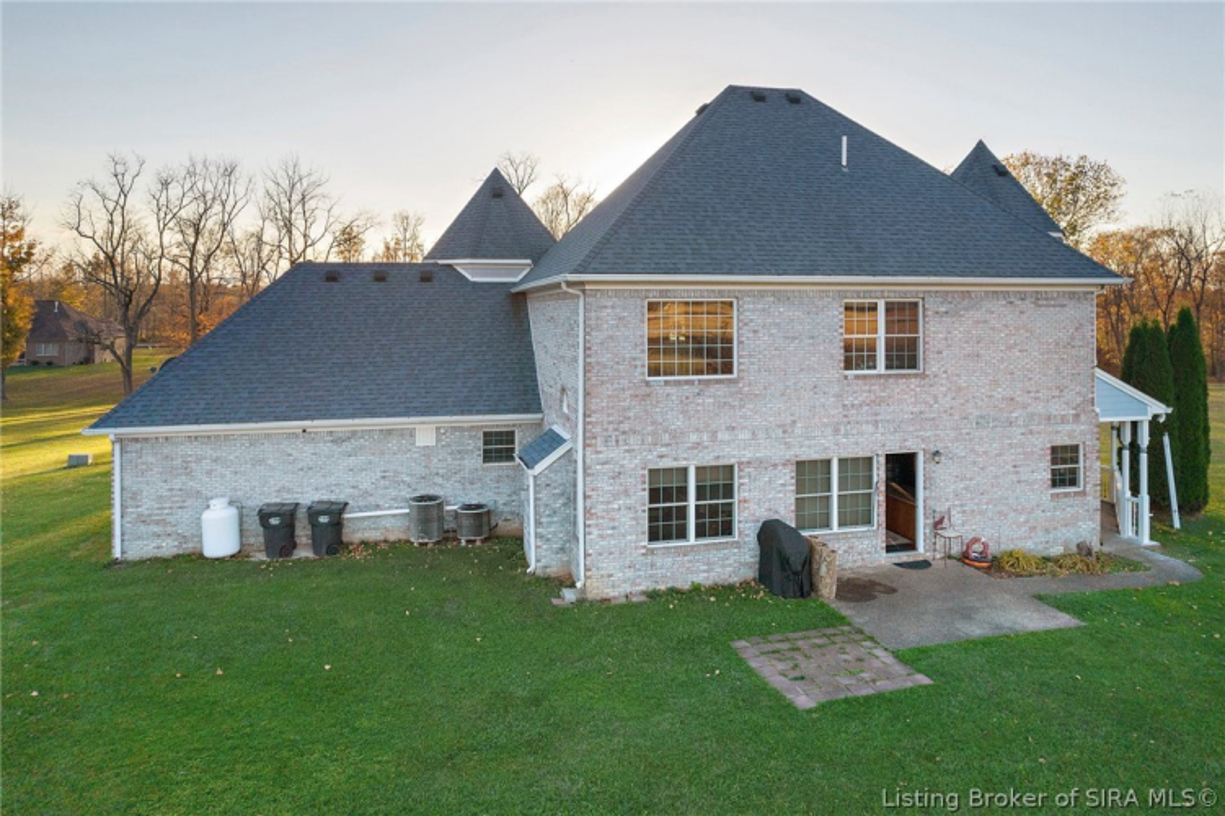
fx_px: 748
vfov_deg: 57.2
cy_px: 408
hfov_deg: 78.6
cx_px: 612
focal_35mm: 22
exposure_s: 1/125
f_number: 2.8
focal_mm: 8.38
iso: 110
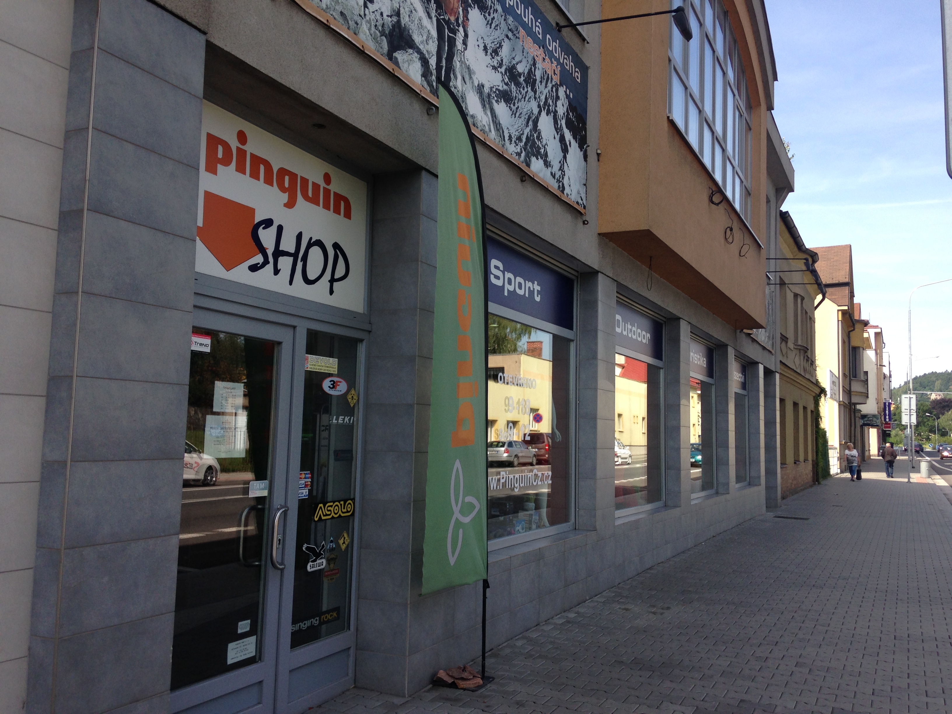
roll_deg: +0.9
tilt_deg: +4.1
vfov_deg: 42.9
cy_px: 357
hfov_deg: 55.4
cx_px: 476
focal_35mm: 33
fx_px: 908
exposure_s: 1/609
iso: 50
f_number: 2.4
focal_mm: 4.12
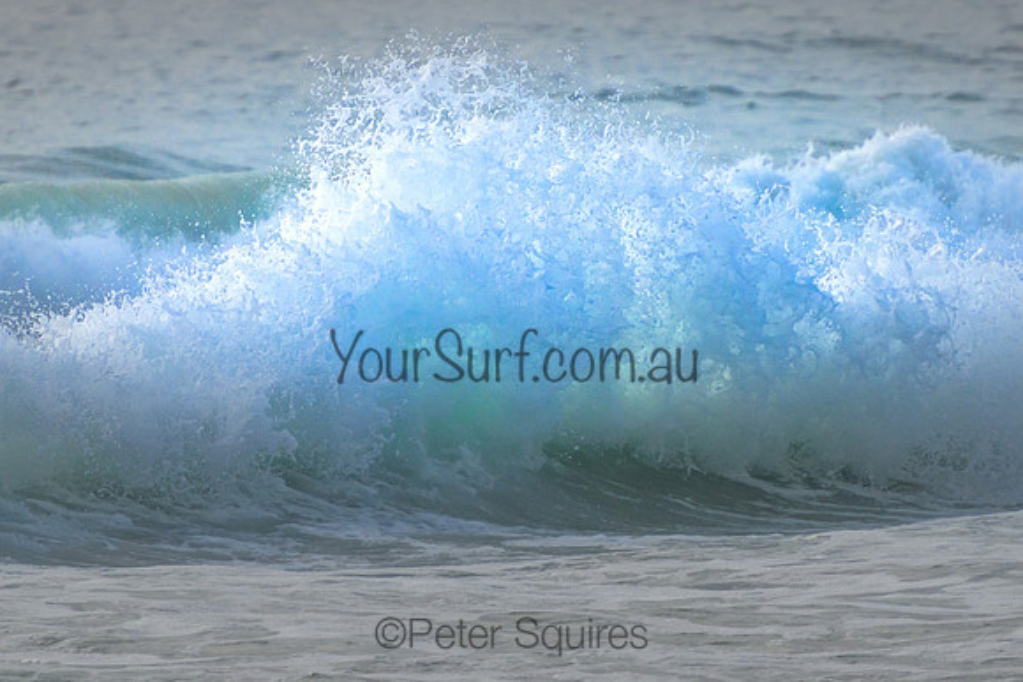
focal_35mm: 555
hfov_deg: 3.7
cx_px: 531
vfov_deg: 2.5
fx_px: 15767
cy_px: 211
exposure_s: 1/2000
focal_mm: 400
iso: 1000
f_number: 5.6
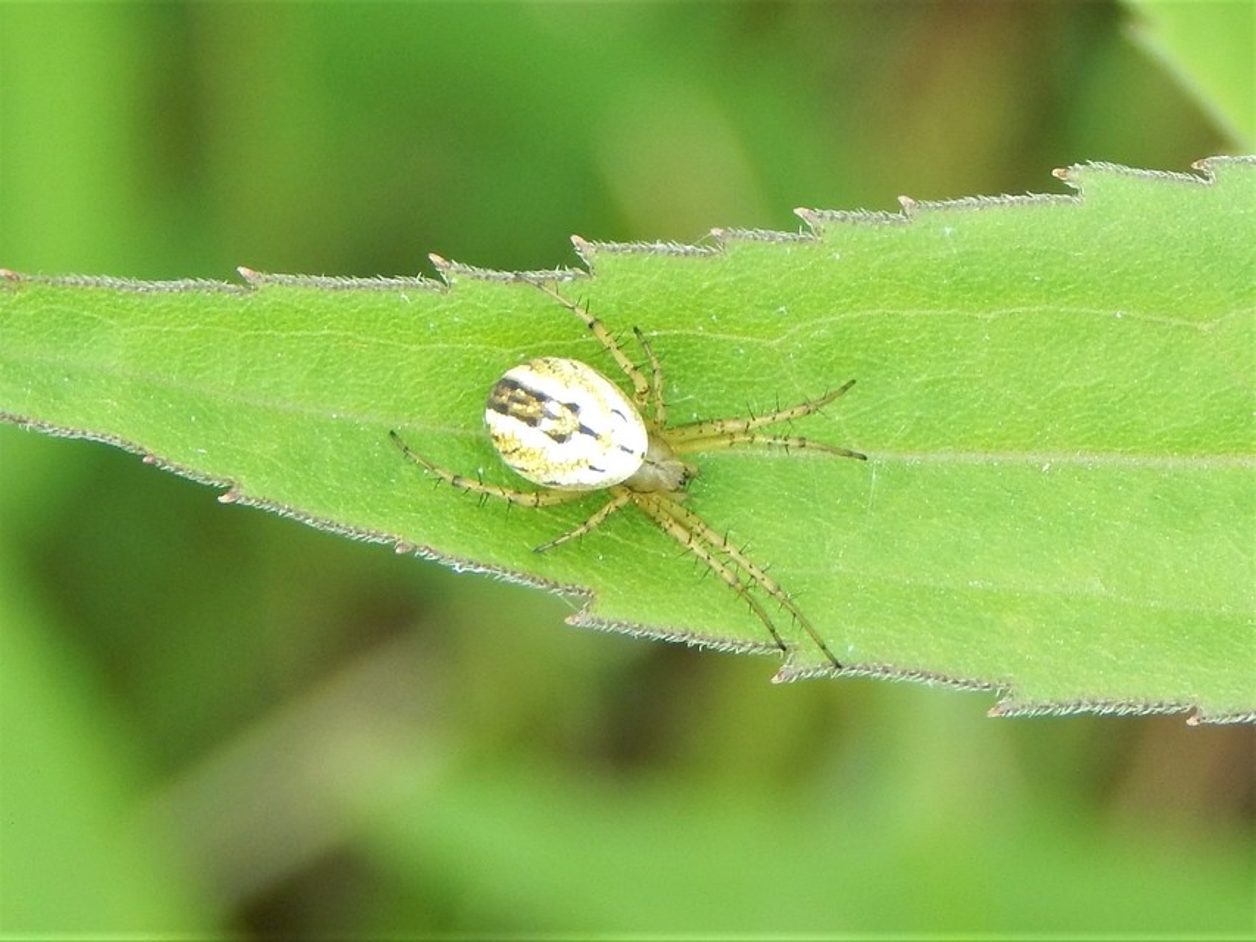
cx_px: 628
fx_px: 7512
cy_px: 471
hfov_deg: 9.6
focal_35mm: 207
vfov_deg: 7.2
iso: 125
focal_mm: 37.1
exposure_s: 1/60
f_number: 5.4
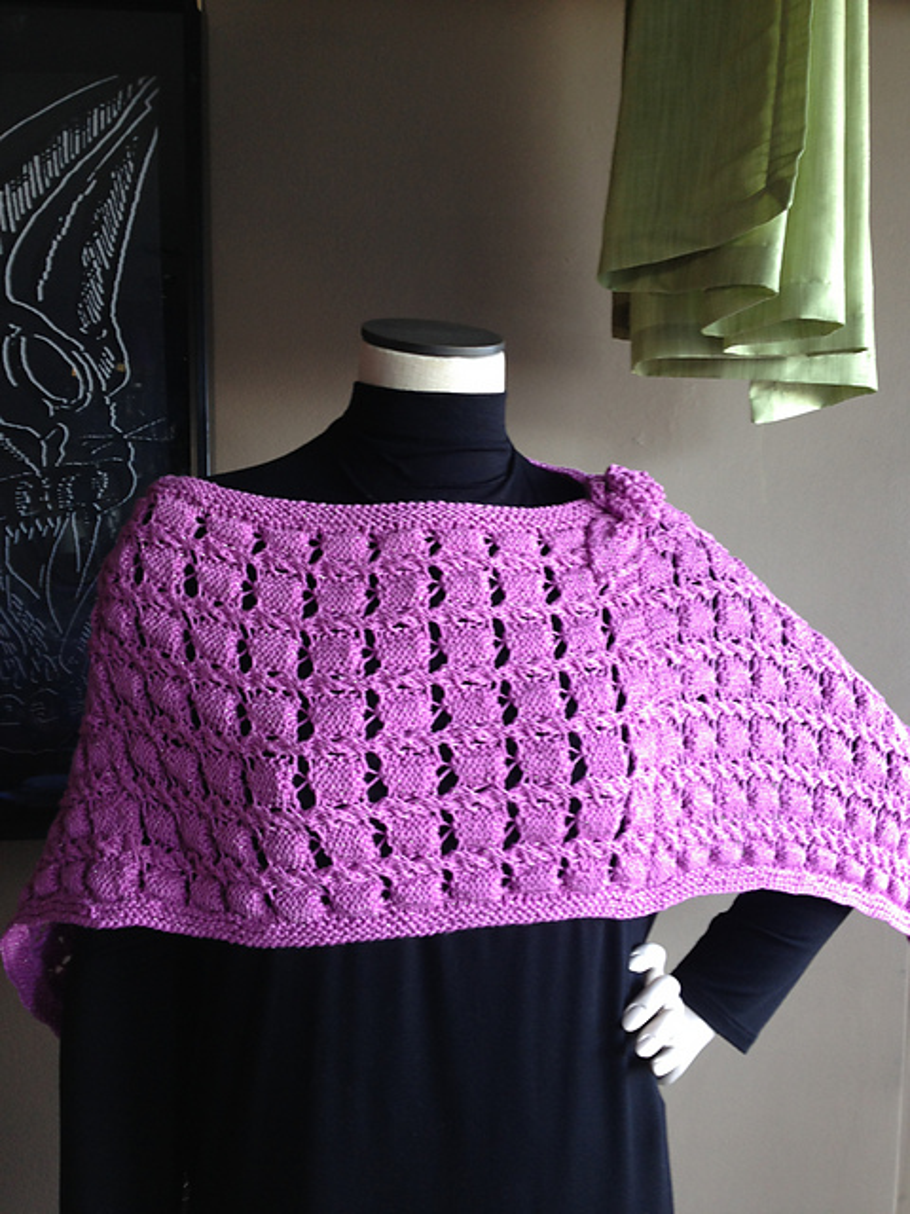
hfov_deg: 42.9
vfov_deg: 55.4
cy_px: 607
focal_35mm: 33
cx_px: 455
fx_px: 1157
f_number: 2.4
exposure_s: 1/20
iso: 64
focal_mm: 4.13
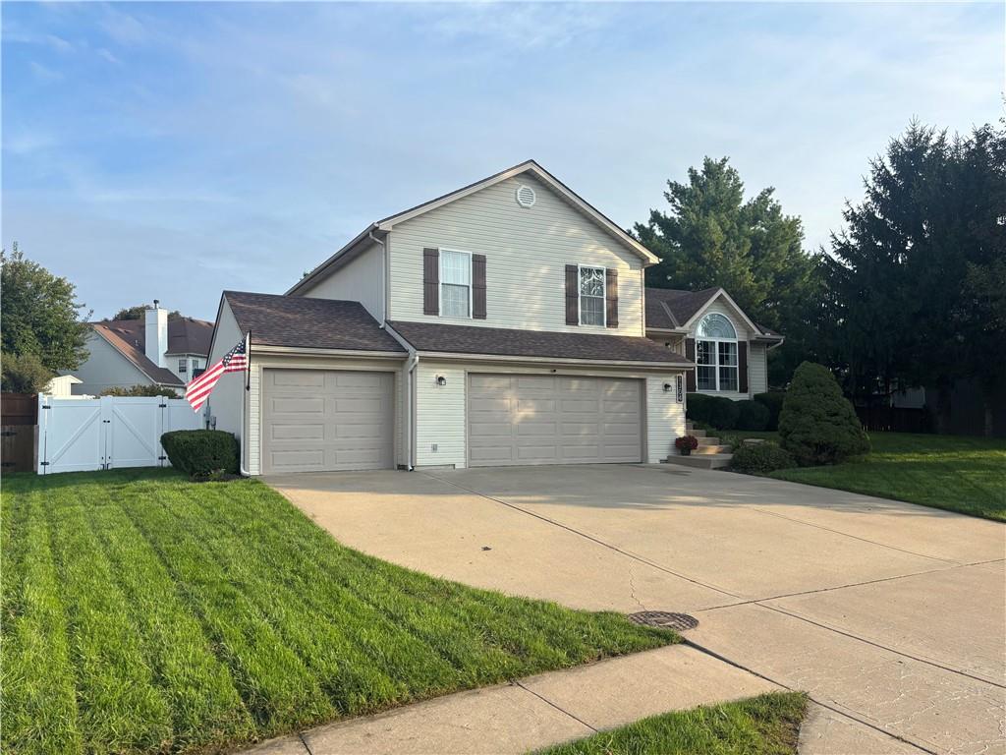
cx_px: 503
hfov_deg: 67.3
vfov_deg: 53.1
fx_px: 756
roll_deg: +0.6
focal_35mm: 26
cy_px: 378
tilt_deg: +3.8
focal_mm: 5.96
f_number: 1.6
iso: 50
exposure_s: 1/1912
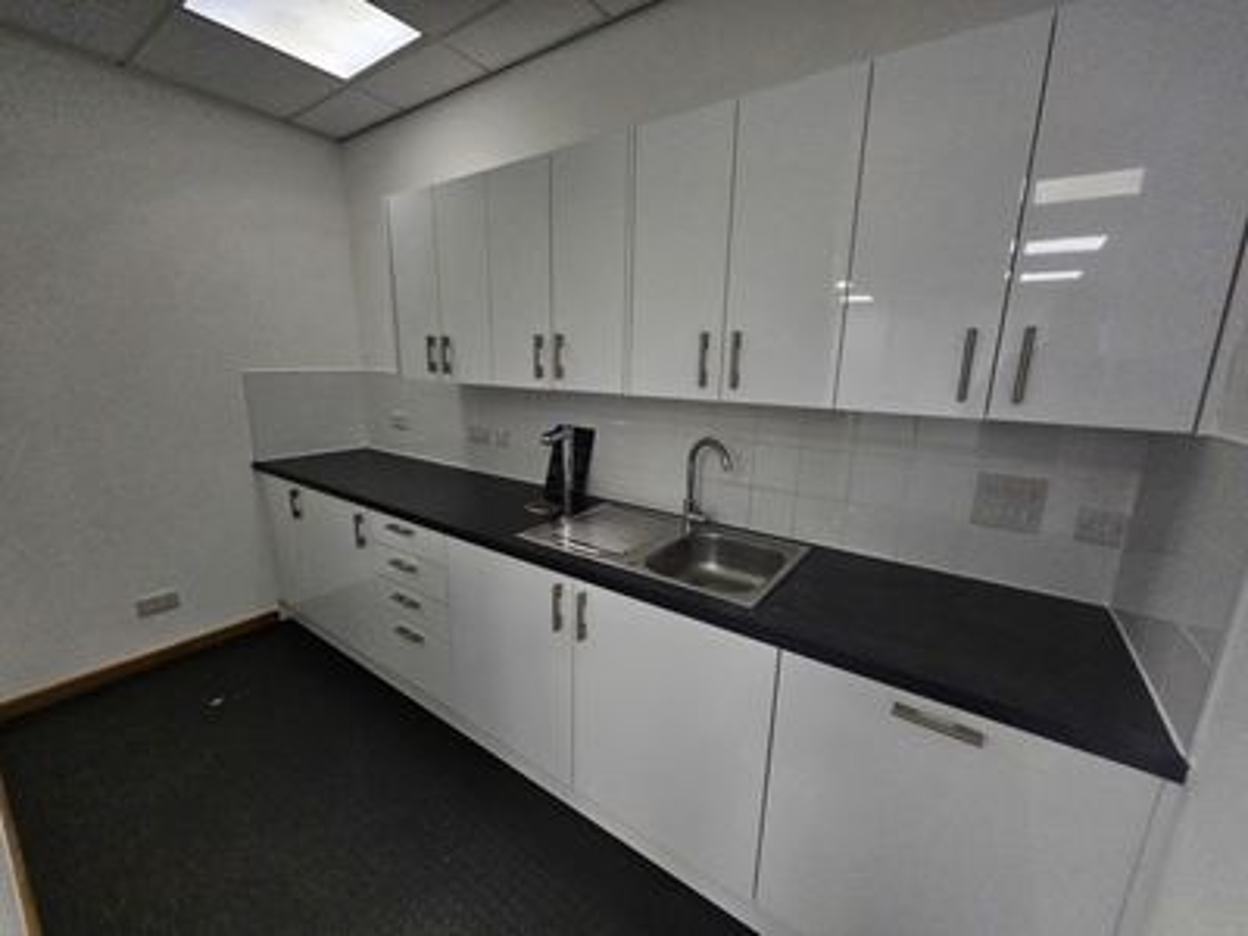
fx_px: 469
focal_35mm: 13
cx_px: 624
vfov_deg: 89.9
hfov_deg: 106.2
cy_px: 468
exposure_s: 1/53
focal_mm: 2.2
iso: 320
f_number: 2.2
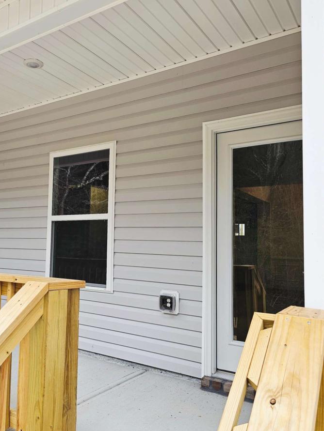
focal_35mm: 31
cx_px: 93
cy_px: 217
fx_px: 387
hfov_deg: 44.4
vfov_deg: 58.3
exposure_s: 1/208
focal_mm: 6.3
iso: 50
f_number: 1.7
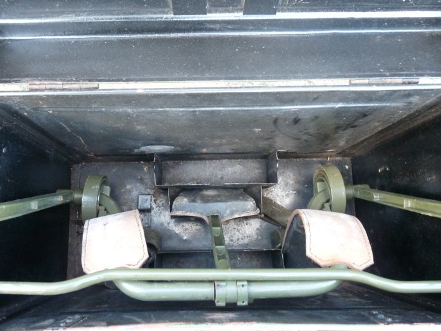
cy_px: 147
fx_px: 395
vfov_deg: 45.4
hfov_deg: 58.3
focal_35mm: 31
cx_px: 204
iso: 320
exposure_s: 1/30
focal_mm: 4.8
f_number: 2.8
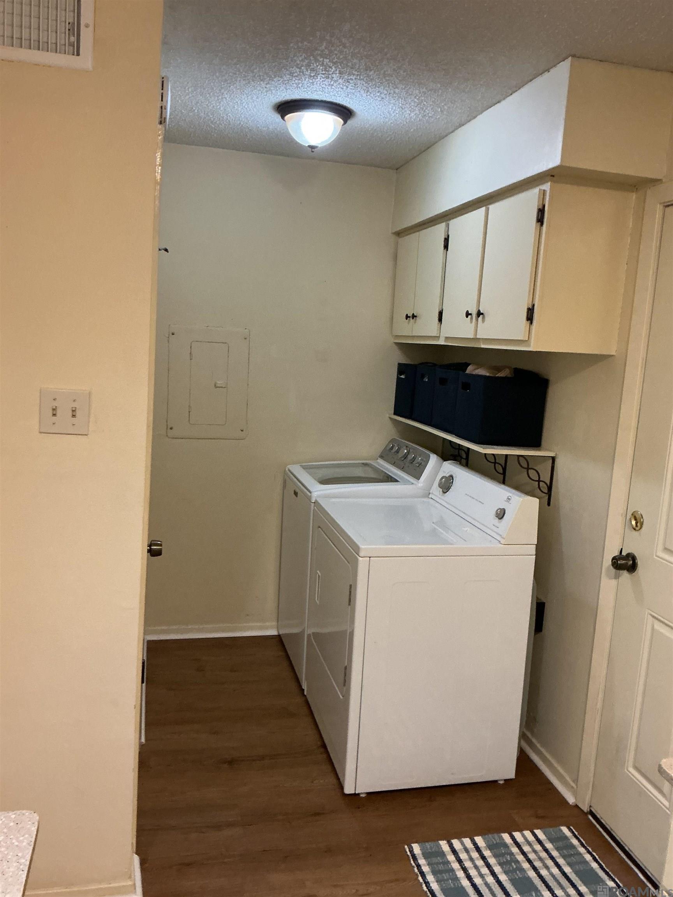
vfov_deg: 61.7
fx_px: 752
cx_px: 336
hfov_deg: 48.2
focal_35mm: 29
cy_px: 448
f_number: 1.8
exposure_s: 1/60
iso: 200
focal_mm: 3
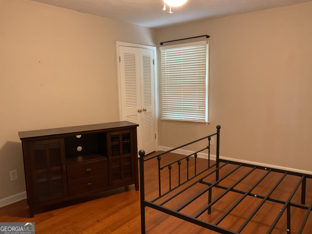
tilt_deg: -7.2
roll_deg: +0.6
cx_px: 156
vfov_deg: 48.2
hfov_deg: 61.7
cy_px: 117
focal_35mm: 29
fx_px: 261
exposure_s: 1/30
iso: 320
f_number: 1.8
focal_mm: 3
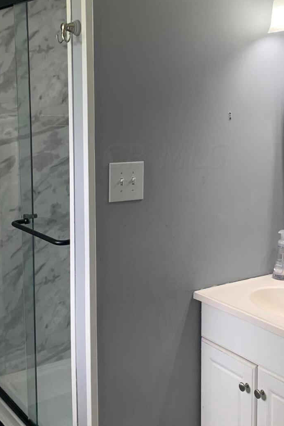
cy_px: 156
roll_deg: +0.4
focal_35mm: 52
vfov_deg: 37.9
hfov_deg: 26.0
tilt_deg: -5.8
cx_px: 165
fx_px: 615
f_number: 1.8
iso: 50
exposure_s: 1/60
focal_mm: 4.25
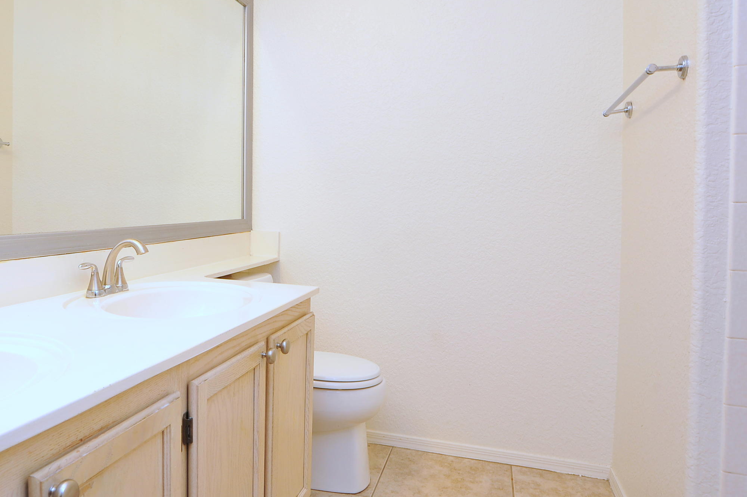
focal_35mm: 27
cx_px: 244
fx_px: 560
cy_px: 201
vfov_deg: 47.6
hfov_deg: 65.5
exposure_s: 1/40
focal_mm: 18
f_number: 8
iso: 640
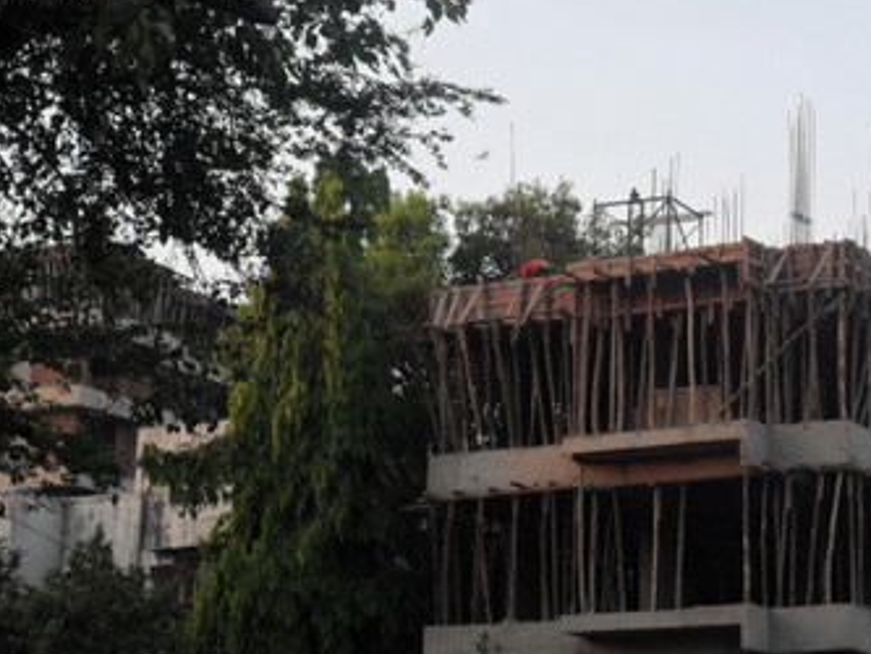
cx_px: 698
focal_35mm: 100
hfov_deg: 19.4
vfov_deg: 14.8
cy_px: 256
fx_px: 2517
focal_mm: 9.3
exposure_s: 1/60
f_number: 5
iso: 100
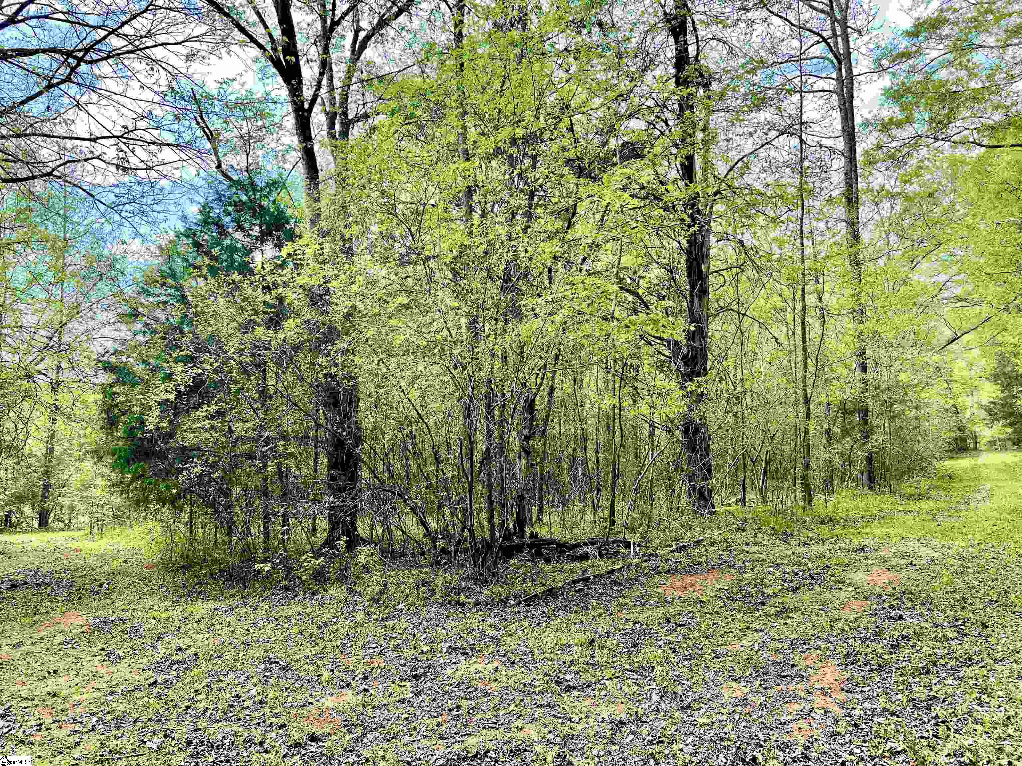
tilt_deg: +6.5
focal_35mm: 26
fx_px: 768
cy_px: 383
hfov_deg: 67.3
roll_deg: -1.2
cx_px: 511
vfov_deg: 53.1
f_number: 1.5
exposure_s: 1/733
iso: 50
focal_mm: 5.7
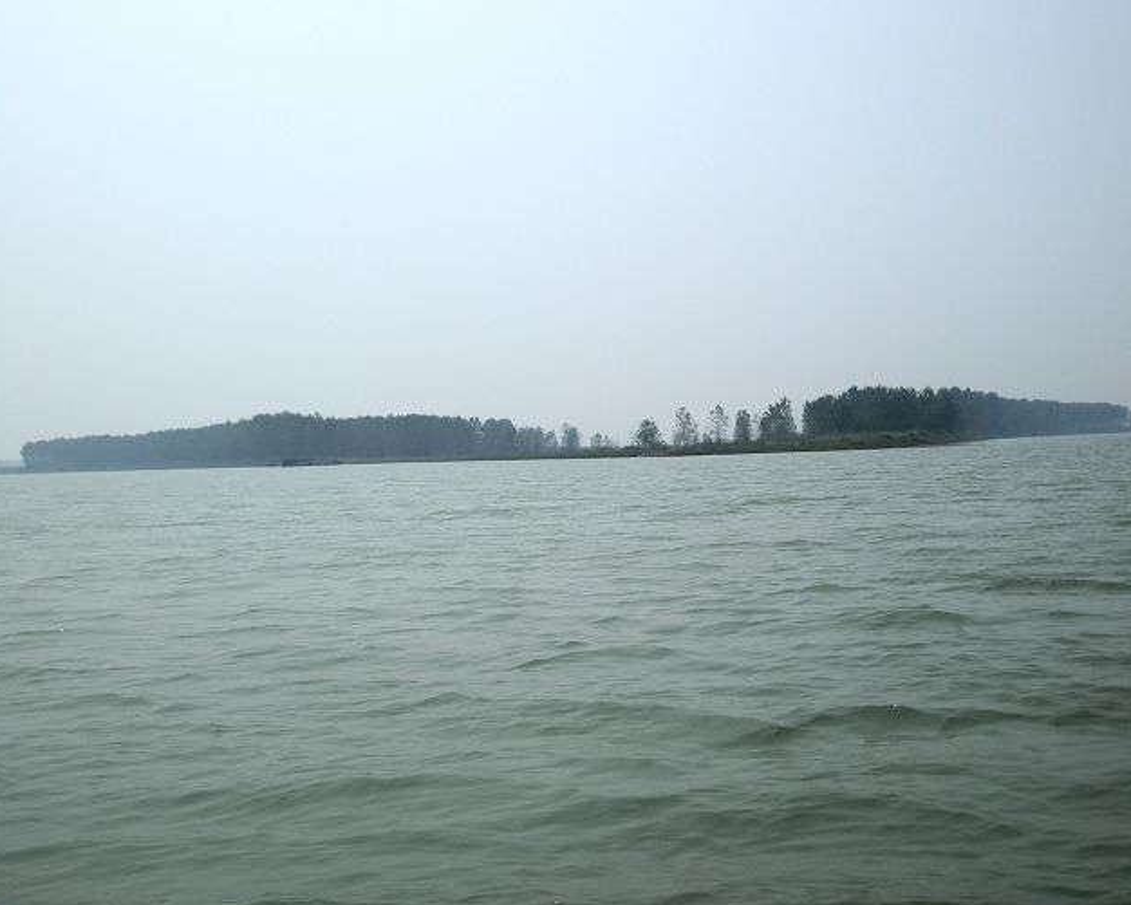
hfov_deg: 38.7
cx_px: 623
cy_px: 471
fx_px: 1607
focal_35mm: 48
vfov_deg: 31.5
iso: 50
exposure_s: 1/577
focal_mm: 7.1
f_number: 6.1
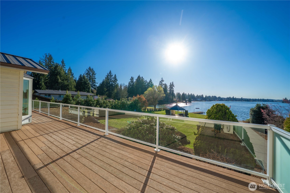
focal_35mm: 13
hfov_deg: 108.3
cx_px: 145
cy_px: 96
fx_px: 105
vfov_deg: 85.4
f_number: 6.7
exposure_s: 1/250
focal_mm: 13
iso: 100
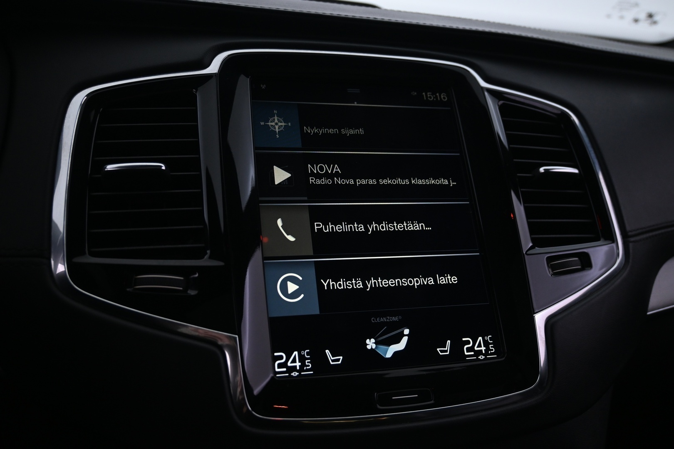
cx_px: 337
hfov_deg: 58.3
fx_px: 604
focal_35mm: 32
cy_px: 224
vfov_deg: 40.8
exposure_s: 1/30
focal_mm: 21.5
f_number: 4
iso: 900
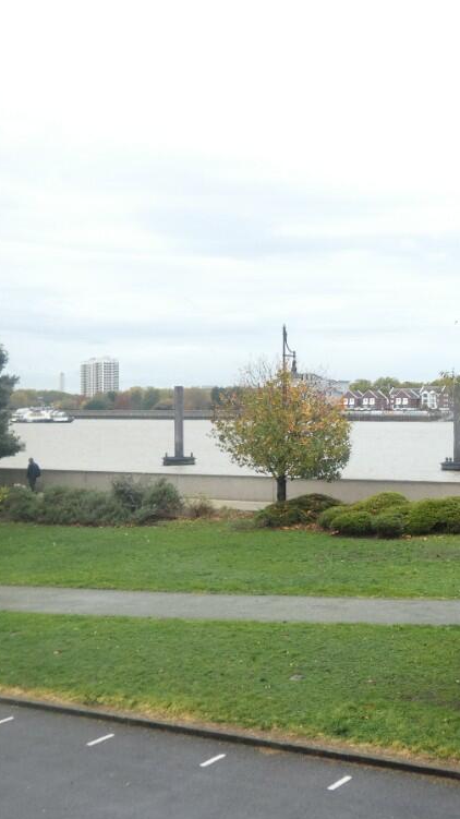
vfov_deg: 39.9
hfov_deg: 22.7
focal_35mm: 52
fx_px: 1128
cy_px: 405
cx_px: 376
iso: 80
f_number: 3.4
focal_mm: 6.2
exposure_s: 1/200
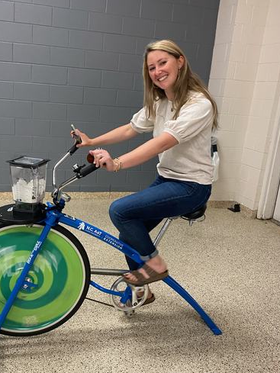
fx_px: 367
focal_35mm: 34
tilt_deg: -16.8
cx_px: 119
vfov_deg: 53.9
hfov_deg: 41.7
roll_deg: -6.6
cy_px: 201
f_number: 1.8
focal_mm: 4.25
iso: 250
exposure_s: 1/60
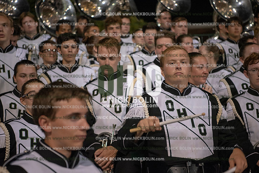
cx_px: 130
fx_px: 504
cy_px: 86
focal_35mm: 70
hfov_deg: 28.8
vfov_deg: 19.5
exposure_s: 1/200
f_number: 3.2
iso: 3200
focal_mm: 70
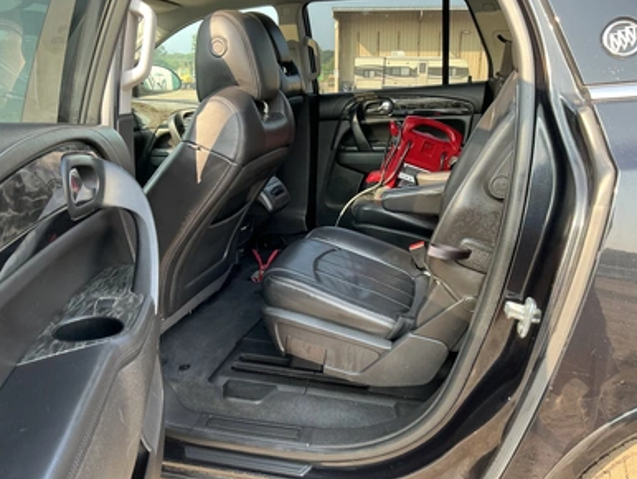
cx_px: 322
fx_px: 534
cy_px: 238
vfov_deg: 48.3
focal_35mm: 29
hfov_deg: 61.6
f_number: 1.8
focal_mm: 3
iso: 40
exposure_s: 1/122
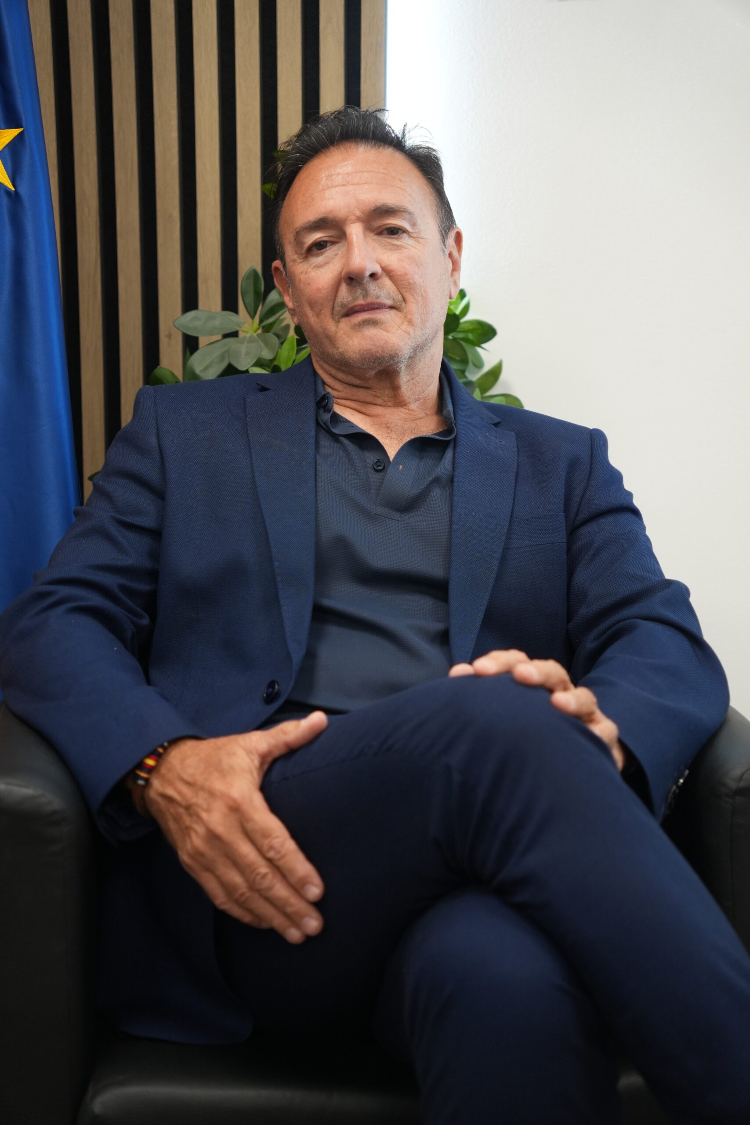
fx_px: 1987
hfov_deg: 21.4
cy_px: 562
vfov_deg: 31.6
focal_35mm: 64
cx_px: 375
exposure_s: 1/125
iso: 800
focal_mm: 42.4
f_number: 2.8
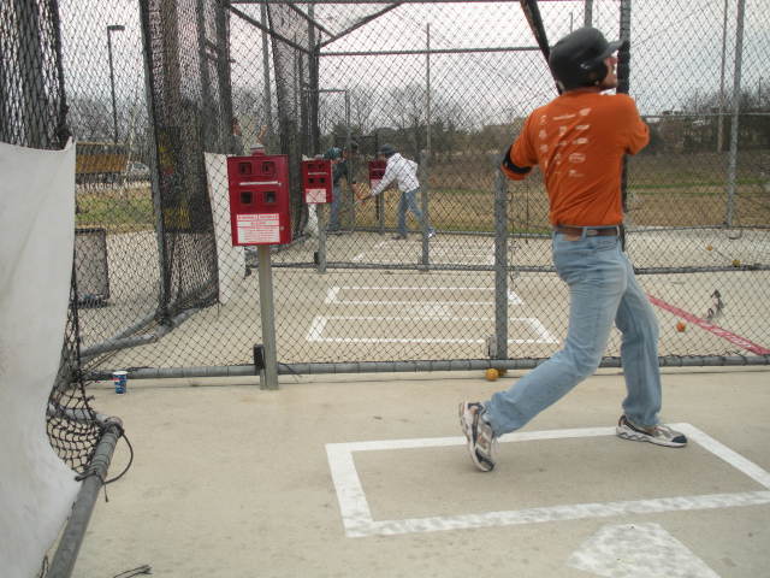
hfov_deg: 51.4
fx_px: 801
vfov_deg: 39.7
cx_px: 385
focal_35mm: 36
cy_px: 289
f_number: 3.5
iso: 88
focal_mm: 6.3
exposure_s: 1/156
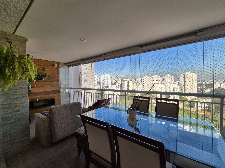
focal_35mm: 13
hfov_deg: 106.2
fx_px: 84
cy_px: 84
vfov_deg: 89.9
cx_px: 112
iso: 50
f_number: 2.2
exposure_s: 1/1152
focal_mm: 2.2
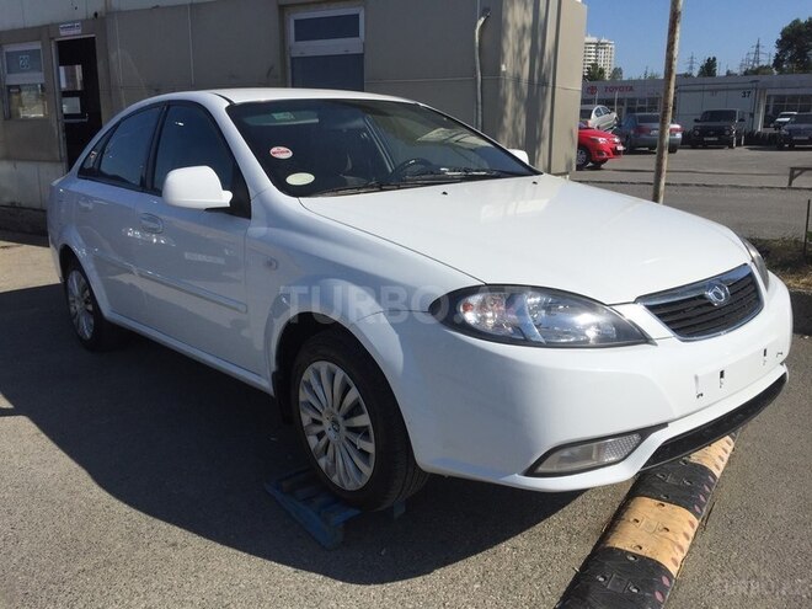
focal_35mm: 29
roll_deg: -0.5
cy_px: 304
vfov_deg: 48.2
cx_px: 406
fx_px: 680
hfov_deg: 61.7
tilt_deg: -14.5
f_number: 2.2
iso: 32
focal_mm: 4.15
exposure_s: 1/5650
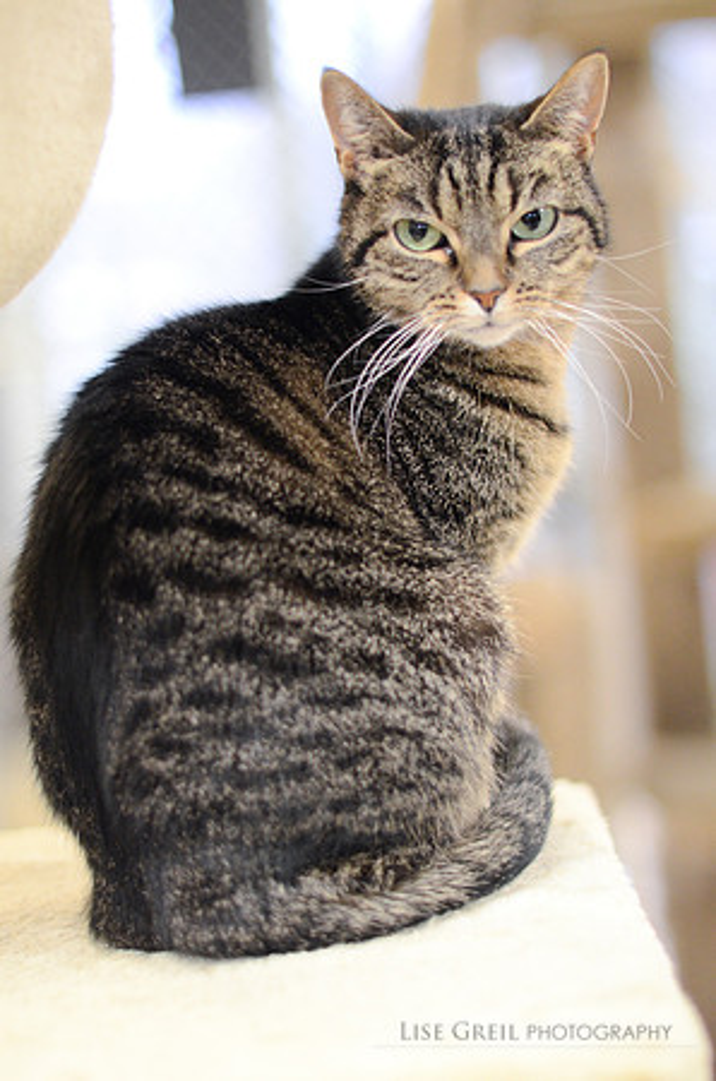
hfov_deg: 18.1
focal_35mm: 75
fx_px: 2248
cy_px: 540
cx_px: 358
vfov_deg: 27.0
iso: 1600
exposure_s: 1/160
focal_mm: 50
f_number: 1.6
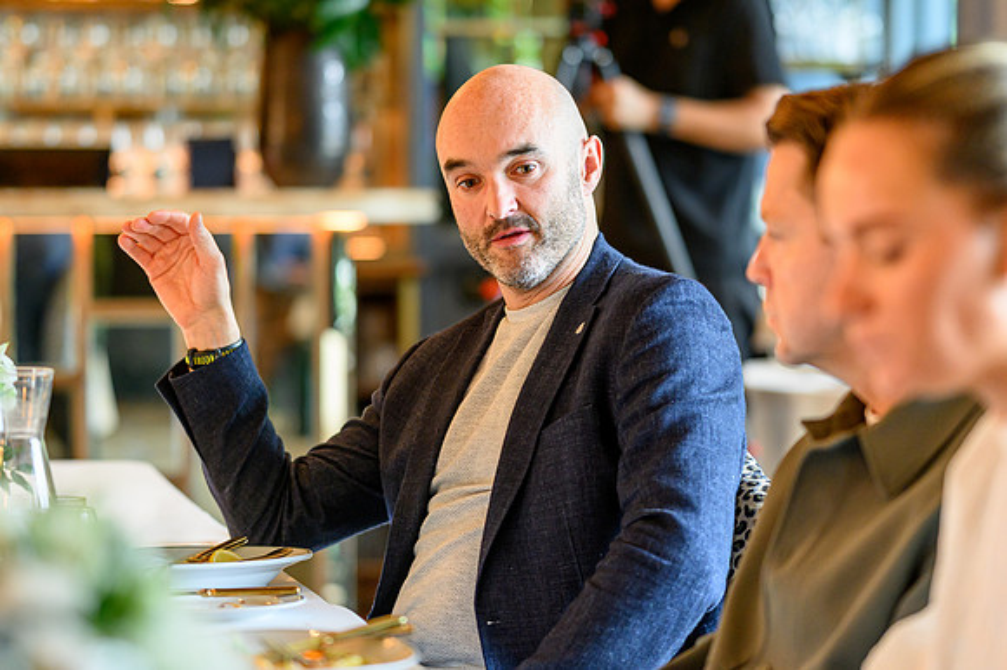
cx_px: 504
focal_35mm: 128
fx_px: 3585
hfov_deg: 16.0
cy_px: 335
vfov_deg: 10.7
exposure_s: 1/200
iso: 800
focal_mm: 85
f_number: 1.8
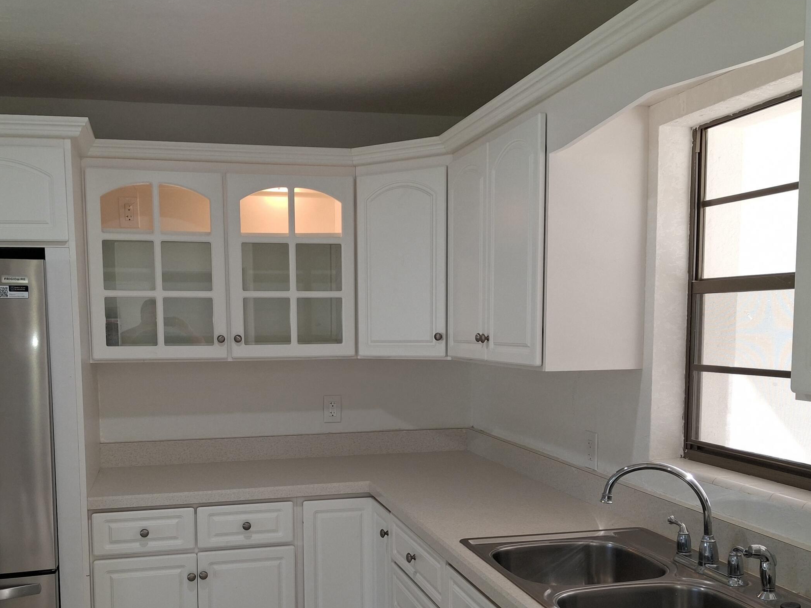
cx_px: 359
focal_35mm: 36
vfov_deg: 39.1
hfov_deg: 51.2
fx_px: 844
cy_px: 419
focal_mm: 4.69
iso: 50
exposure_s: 1/120
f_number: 1.8
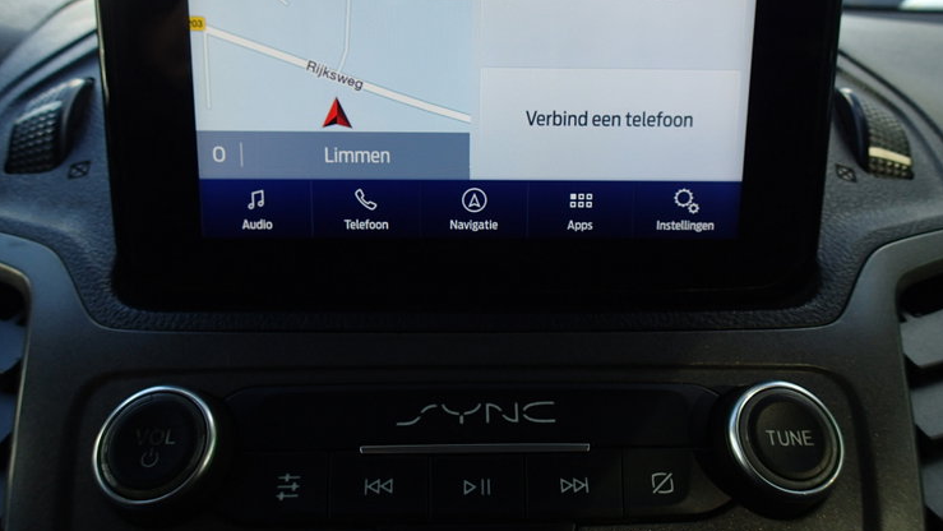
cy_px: 177
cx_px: 484
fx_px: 700
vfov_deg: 41.0
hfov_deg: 67.9
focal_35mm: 28
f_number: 2.8
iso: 100
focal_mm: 4.5
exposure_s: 1/160
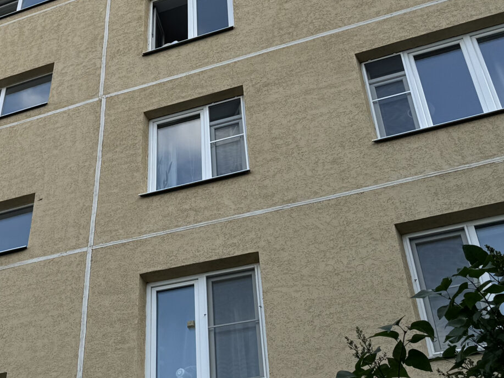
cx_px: -44
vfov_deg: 21.8
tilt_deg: +48.0
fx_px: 976
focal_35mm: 67
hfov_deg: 26.7
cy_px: 121
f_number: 1.78
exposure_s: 1/1112
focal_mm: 6.76
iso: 80
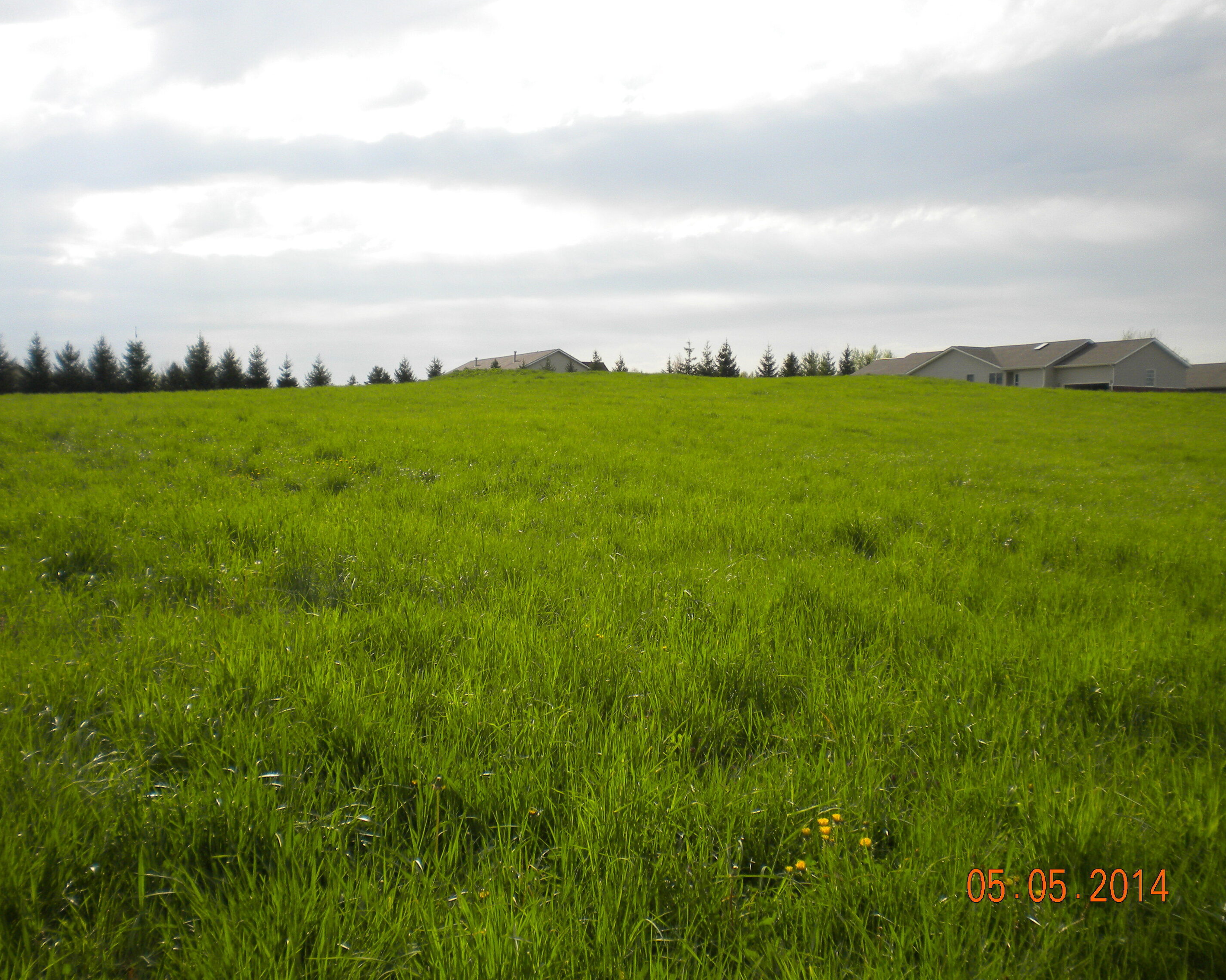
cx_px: 587
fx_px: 1343
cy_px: 492
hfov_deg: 49.1
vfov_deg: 40.1
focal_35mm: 37
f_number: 4.6
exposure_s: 1/606
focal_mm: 6.3
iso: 80
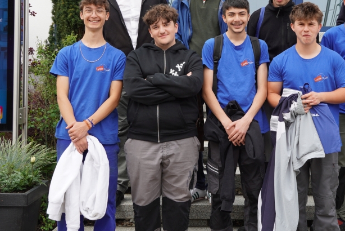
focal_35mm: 70
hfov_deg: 28.5
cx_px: 246
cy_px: 57
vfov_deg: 19.3
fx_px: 671
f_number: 7.1
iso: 100
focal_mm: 28
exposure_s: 1/125
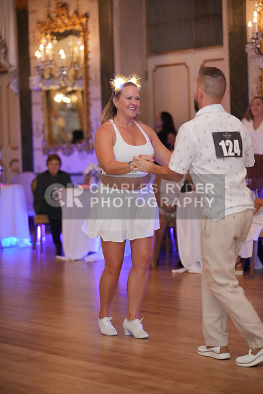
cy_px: 197
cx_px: 132
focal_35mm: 87
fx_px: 953
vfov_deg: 23.4
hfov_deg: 15.7
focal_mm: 87
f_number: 2
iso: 5000
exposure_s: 1/250
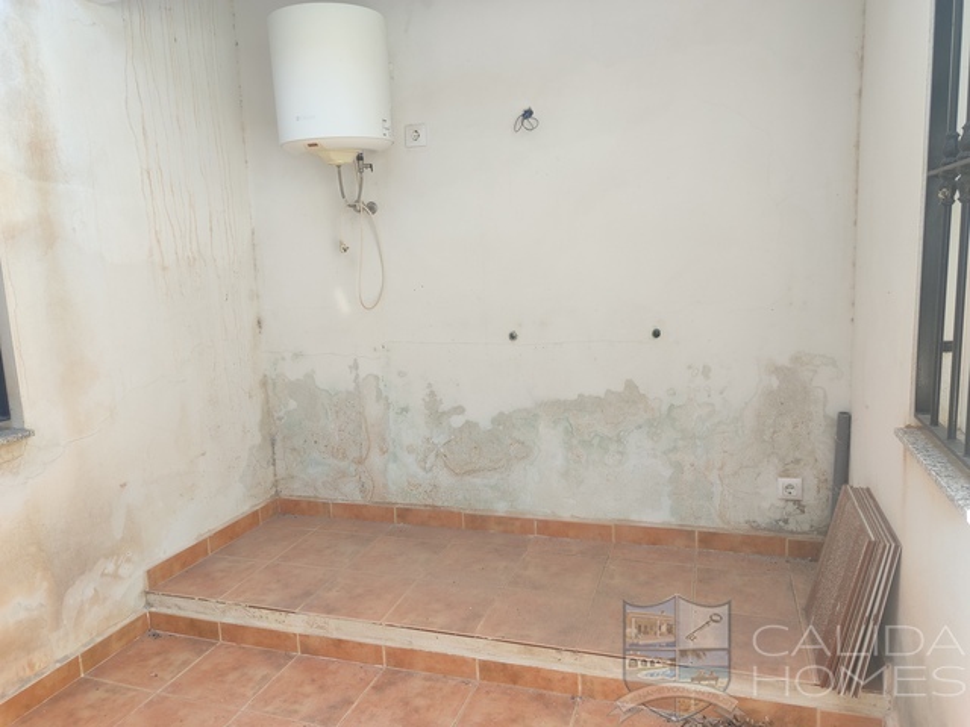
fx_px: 701
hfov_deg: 69.4
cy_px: 364
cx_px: 485
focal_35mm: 25
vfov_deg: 54.9
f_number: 1.89
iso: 50
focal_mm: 5.95
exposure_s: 1/103
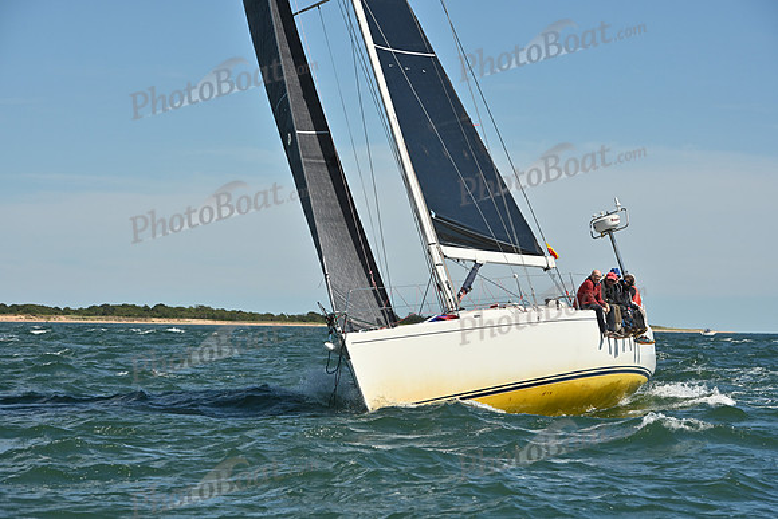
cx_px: 389
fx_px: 2918
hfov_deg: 15.2
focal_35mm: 135
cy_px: 260
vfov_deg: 10.2
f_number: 9
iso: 320
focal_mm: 135
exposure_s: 1/1600
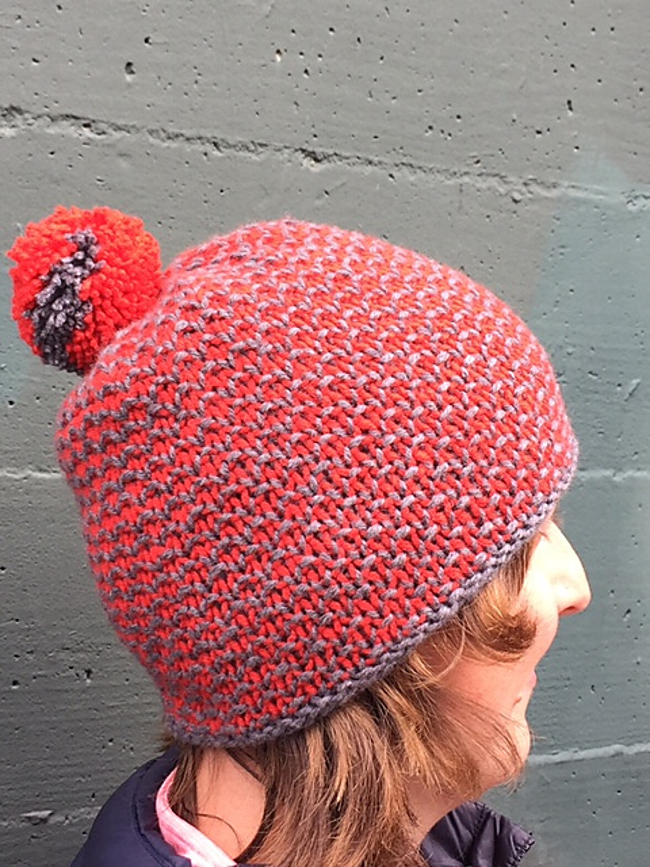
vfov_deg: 61.7
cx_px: 325
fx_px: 726
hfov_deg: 48.2
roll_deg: -3.7
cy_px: 434
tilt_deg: +3.3
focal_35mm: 29
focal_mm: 4.15
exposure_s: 1/128
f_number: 2.2
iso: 32
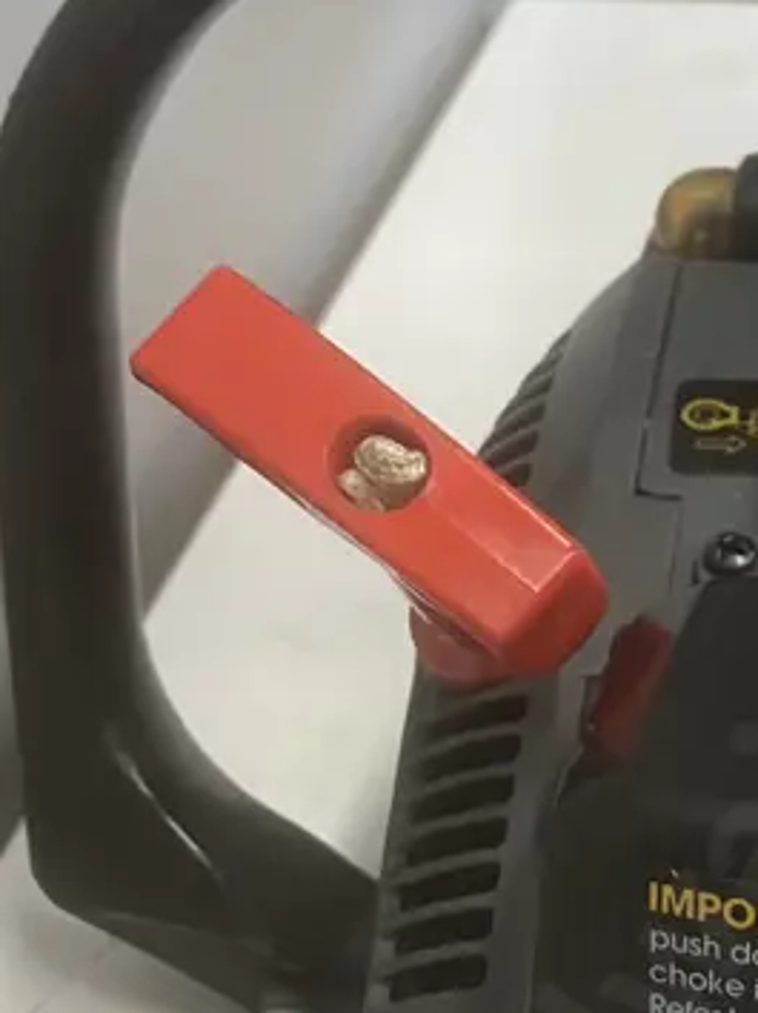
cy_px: 658
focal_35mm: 81
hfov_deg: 17.4
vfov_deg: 24.0
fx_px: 2368
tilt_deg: -33.6
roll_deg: +0.9
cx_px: 907
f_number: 1.8
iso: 100
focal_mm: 3.99
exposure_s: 1/50
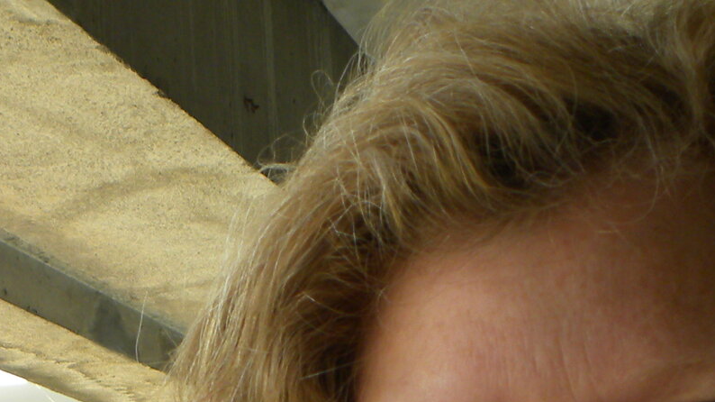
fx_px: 2407
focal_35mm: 127
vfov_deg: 9.1
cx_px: 182
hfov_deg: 16.8
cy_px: 744
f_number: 4
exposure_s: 1/103
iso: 64
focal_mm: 6.6
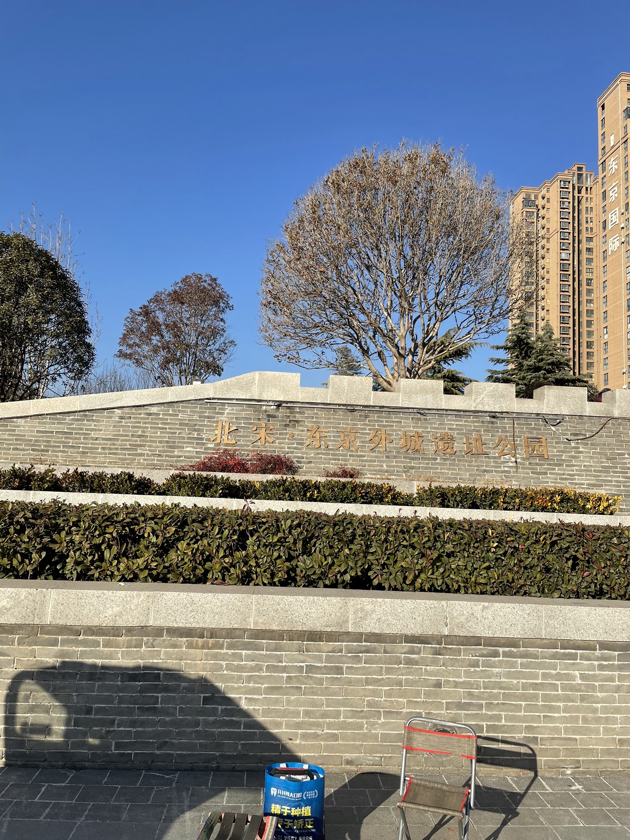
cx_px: 315
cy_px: 420
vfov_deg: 67.3
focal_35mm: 26
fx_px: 631
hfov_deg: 53.1
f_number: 1.6
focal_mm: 4.2
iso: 32
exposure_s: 1/3861
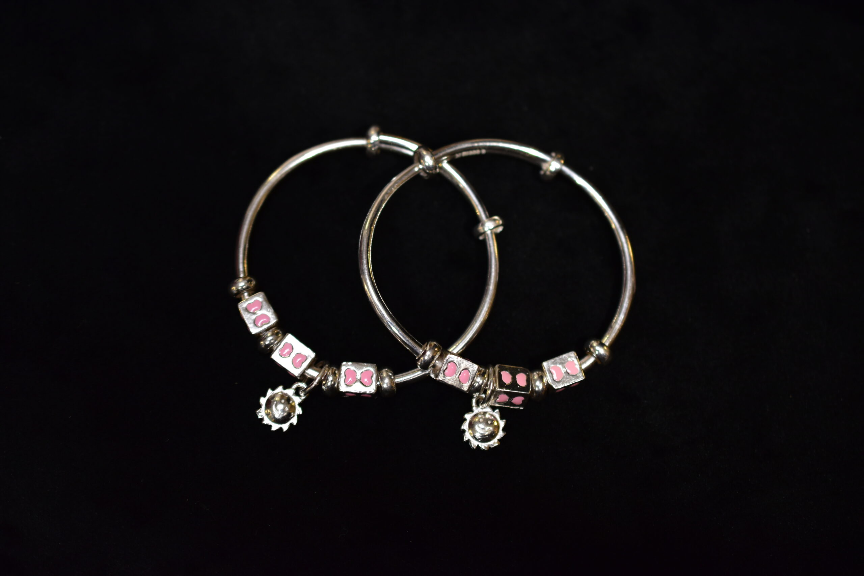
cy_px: 288
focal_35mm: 60
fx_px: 1440
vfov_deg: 22.6
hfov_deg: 33.4
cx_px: 432
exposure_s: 1/125
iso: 800
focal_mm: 40
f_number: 3
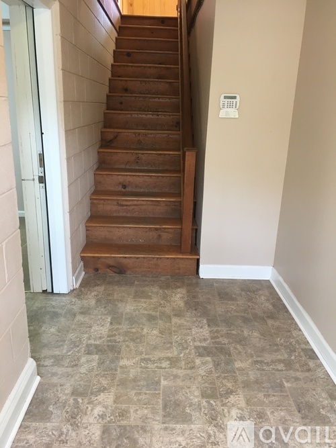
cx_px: 168
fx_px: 375
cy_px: 224
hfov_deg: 48.2
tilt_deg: -17.4
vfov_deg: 61.7
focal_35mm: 29
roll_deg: -1.9
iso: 80
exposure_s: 1/30
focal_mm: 4.15
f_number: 2.2
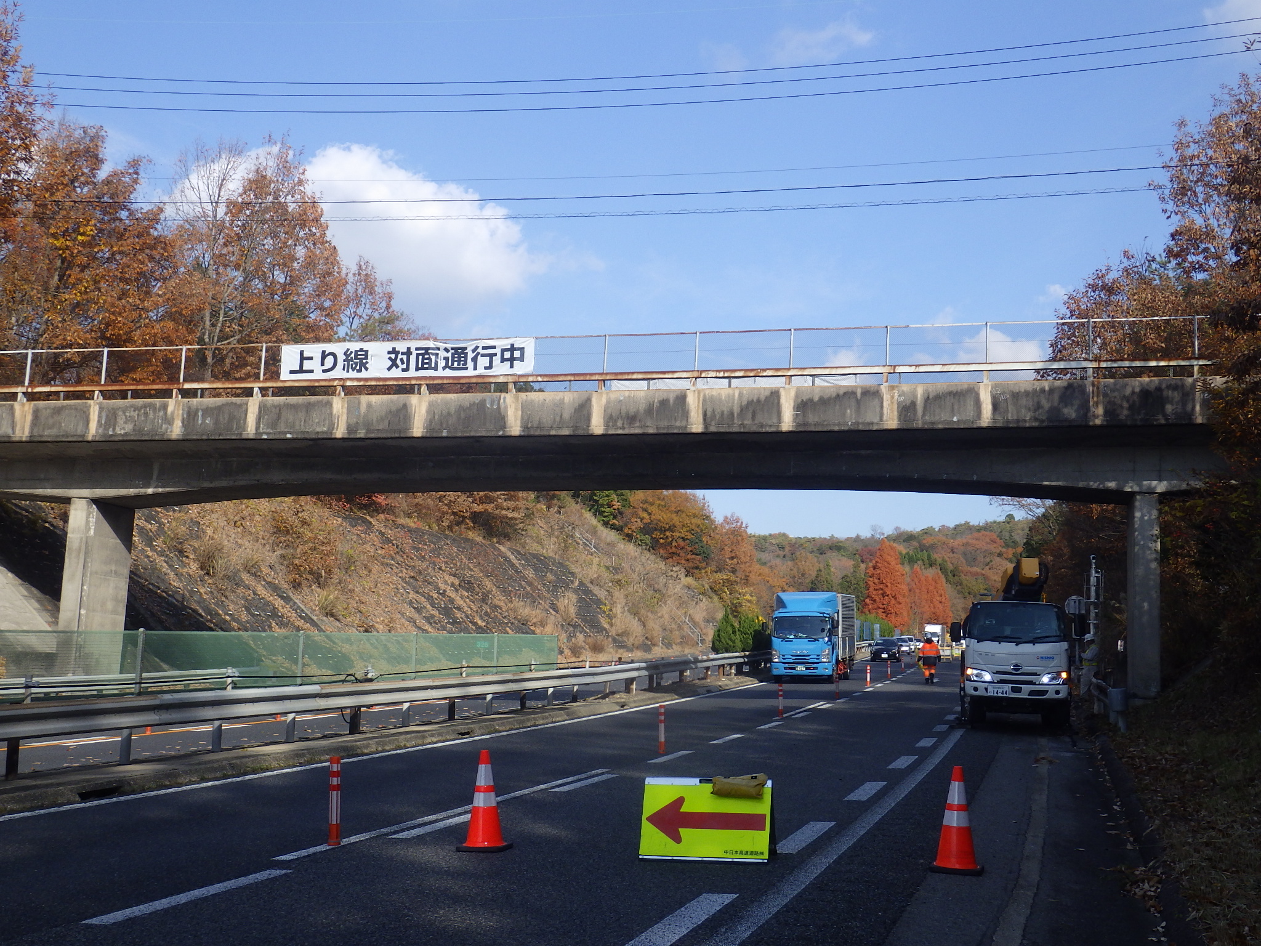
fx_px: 1530
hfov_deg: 44.8
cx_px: 630
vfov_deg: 34.3
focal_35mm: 42
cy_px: 473
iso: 125
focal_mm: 7.5
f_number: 5
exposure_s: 1/500
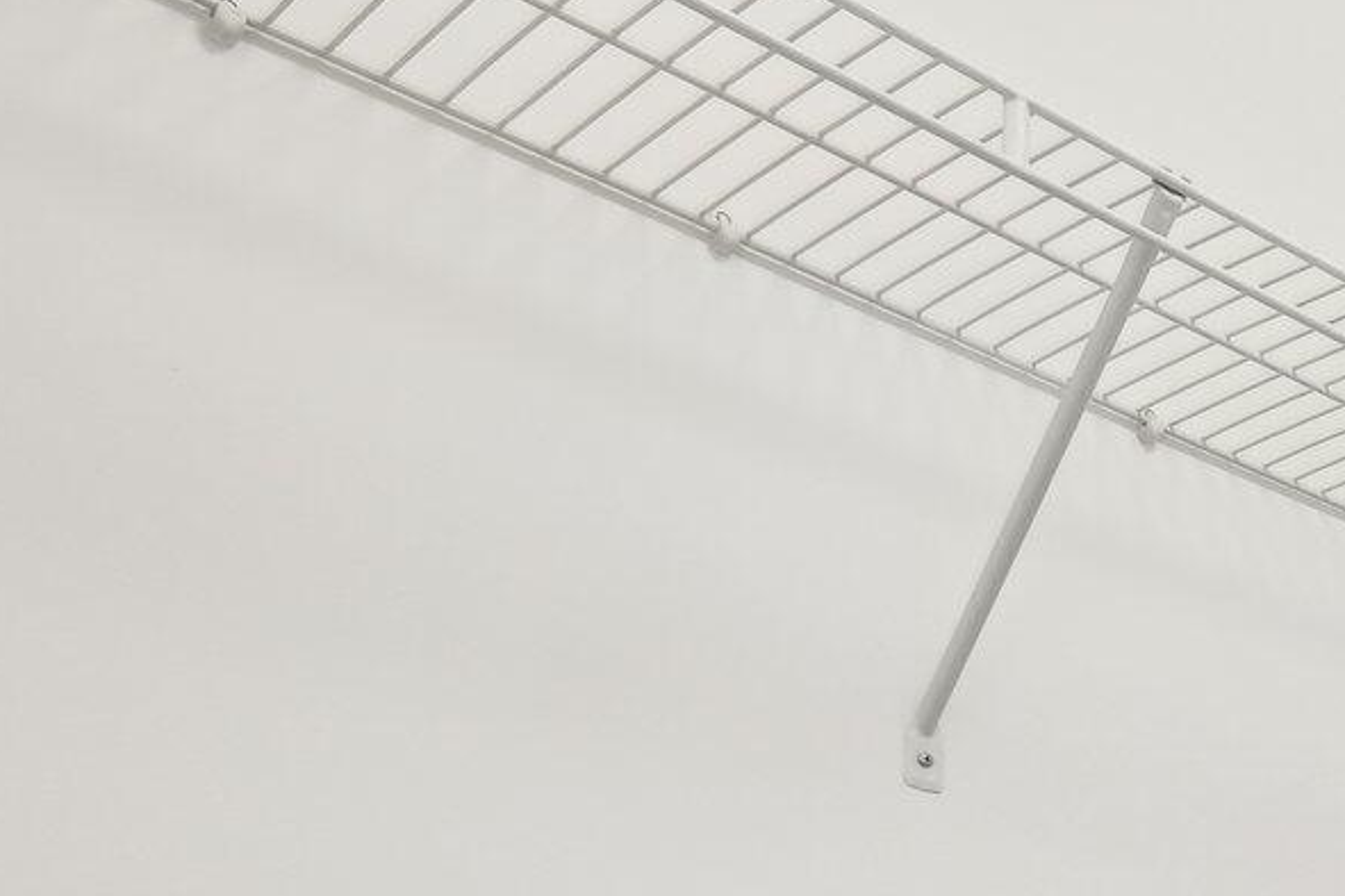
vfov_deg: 20.7
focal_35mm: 52
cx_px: 2226
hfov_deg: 24.5
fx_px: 1943
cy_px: 1466
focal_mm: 10
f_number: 8
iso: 400
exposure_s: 1/6
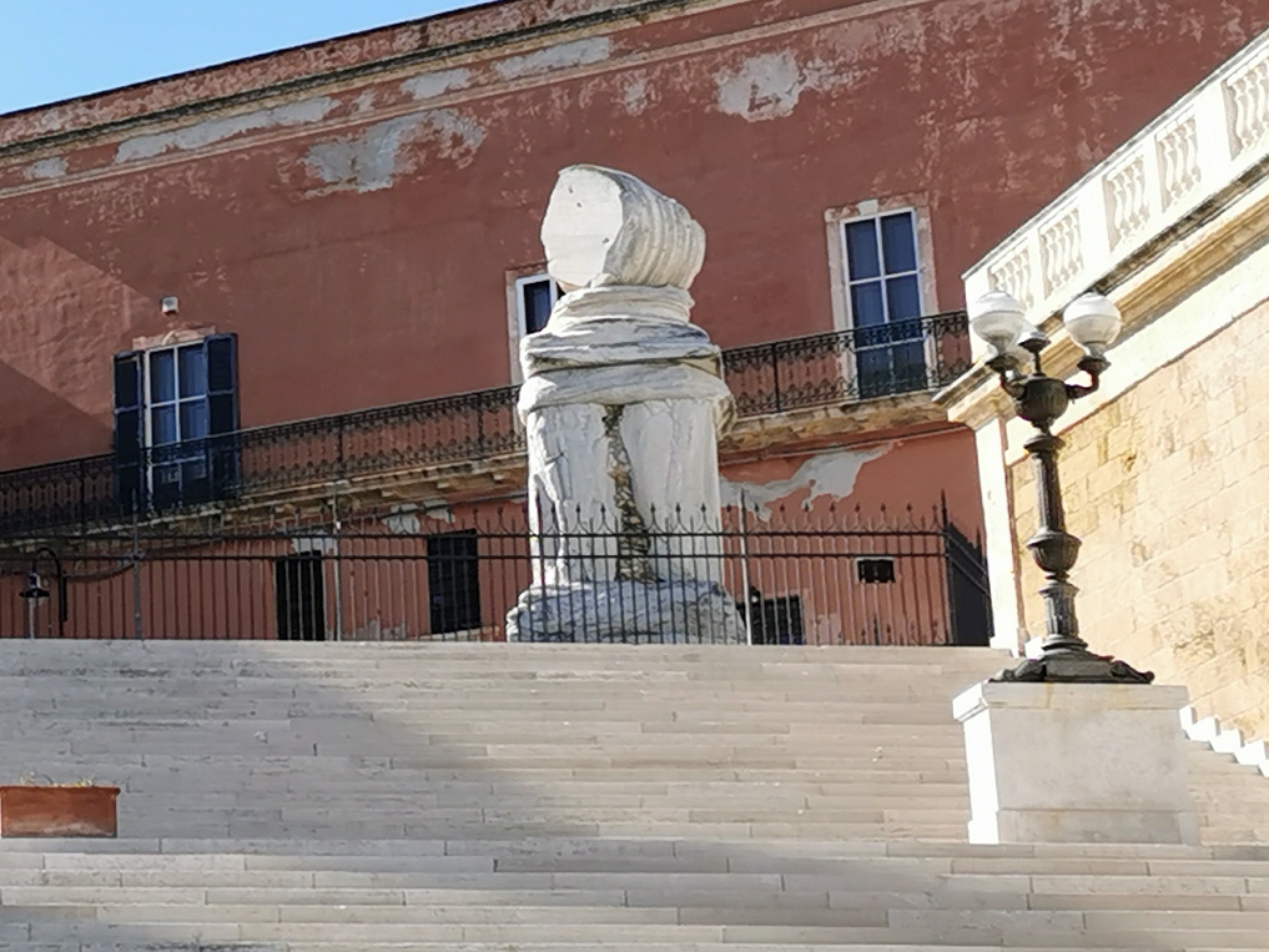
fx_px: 3813
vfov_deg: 14.2
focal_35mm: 104
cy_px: 185
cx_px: -129
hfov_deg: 18.2
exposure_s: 1/2538
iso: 50
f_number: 1.6
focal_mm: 5.56
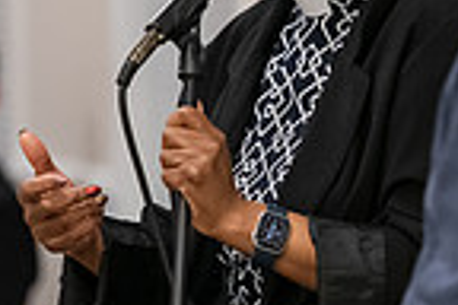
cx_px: 404
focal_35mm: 725
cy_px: 78
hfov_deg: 2.8
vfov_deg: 1.9
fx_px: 9223
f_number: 3.2
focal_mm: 180
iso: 3200
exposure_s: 1/160
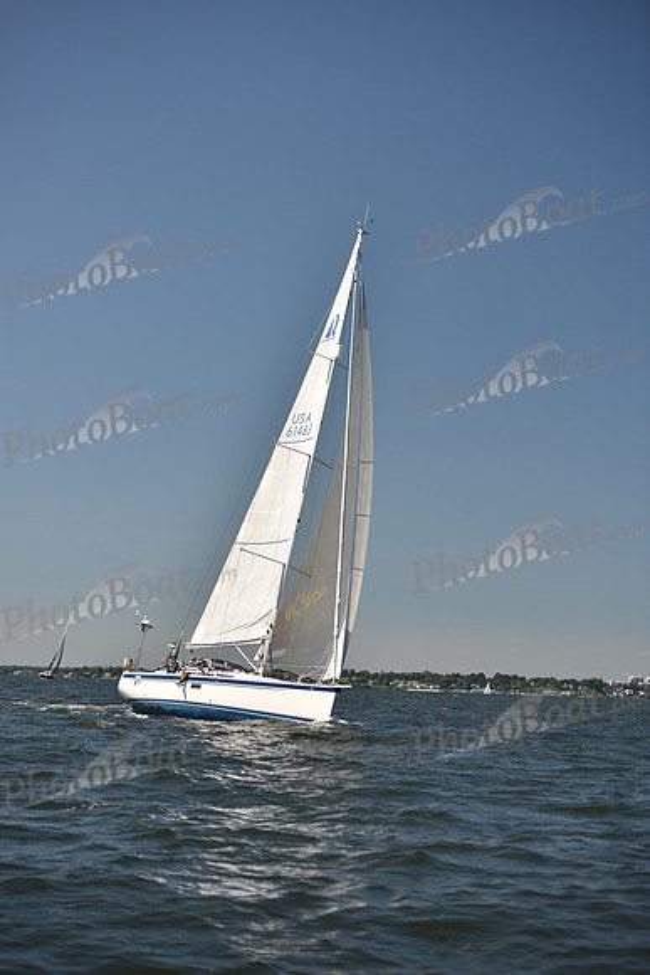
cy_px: 488
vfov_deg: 28.8
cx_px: 325
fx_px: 1895
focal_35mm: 70
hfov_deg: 19.5
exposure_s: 1/1600
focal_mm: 70
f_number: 3.5
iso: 250
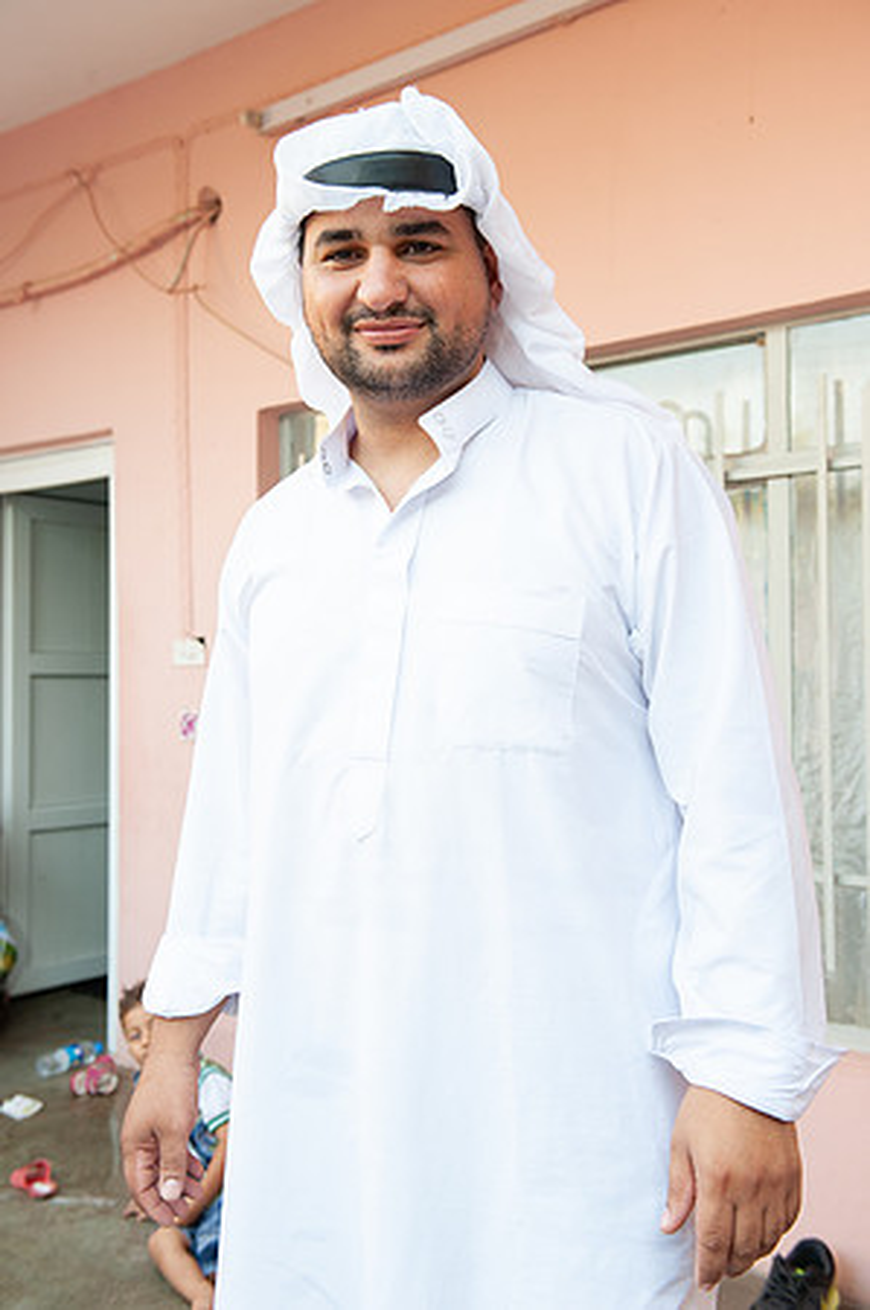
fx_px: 1381
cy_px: 655
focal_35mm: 38
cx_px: 435
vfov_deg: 50.7
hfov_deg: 35.0
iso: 800
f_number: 5
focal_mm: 38
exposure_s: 1/250
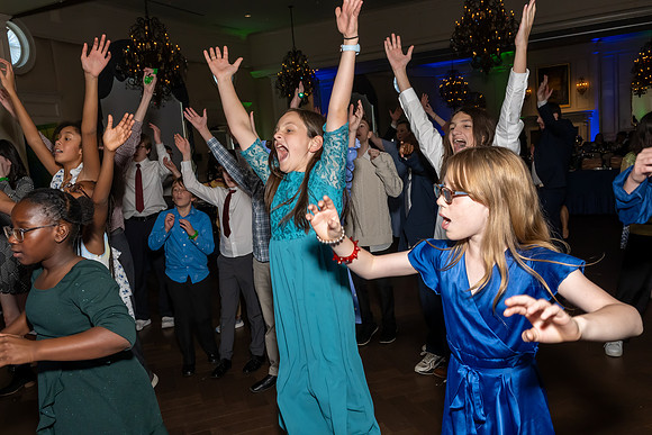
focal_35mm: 30
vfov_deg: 43.6
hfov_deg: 61.9
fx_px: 544
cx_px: 326
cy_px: 218
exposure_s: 1/250
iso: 1000
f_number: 7.1
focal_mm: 20
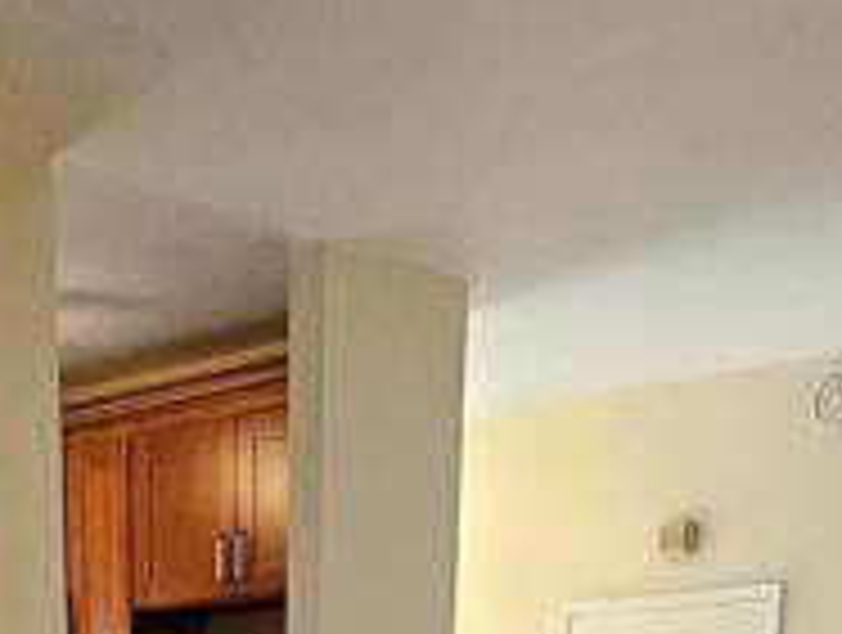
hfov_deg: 27.0
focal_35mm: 71
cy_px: 1461
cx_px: 212
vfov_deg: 14.6
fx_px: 1730
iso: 320
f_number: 2.2
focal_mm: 2.2
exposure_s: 1/60
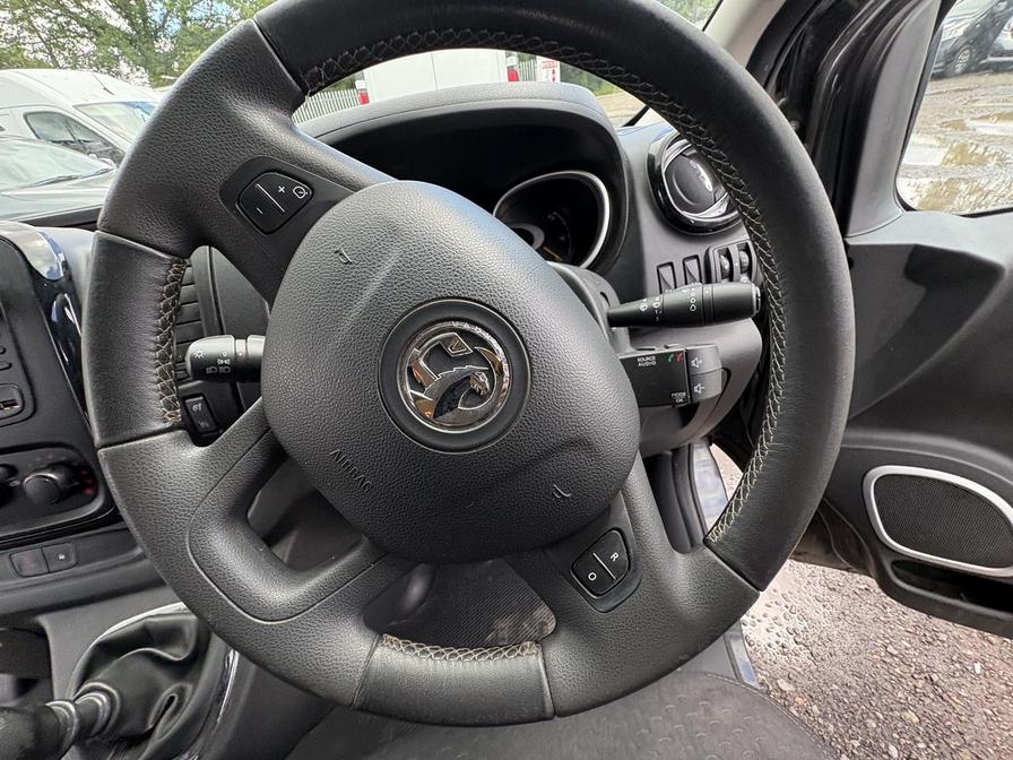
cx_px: 506
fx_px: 410
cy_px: 380
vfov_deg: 85.7
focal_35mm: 14
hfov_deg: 102.1
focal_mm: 2.22
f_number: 2.2
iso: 100
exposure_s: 1/143
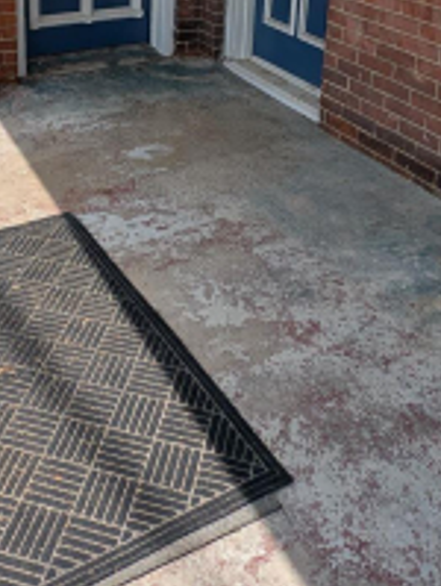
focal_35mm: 40
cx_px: 150
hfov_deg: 35.7
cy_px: 12
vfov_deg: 41.2
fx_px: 677
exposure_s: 1/1905
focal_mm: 2.23
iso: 41
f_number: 1.95
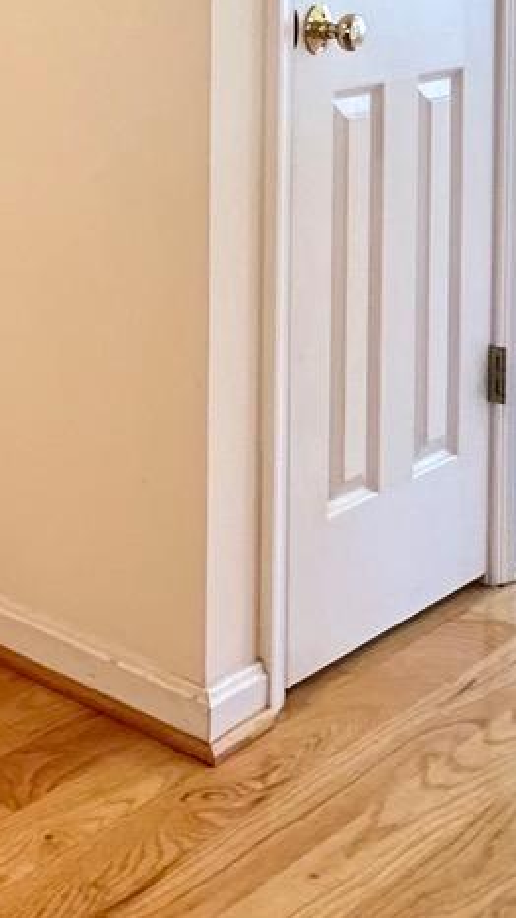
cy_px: -100
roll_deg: +0.0
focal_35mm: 67
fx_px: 1630
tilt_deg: -1.2
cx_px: -551
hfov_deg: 14.5
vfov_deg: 28.5
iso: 200
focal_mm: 2.22
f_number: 2.2
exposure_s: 1/60
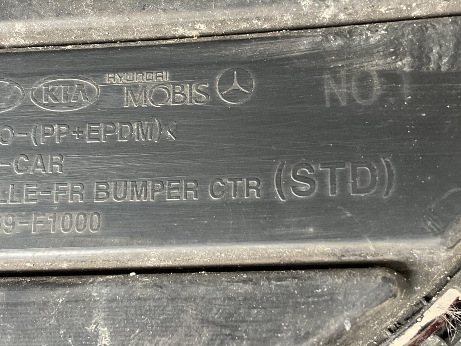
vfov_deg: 26.5
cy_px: 190
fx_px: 732
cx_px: 217
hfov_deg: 34.9
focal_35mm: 55
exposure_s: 1/60
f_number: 1.8
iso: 160
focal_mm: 3
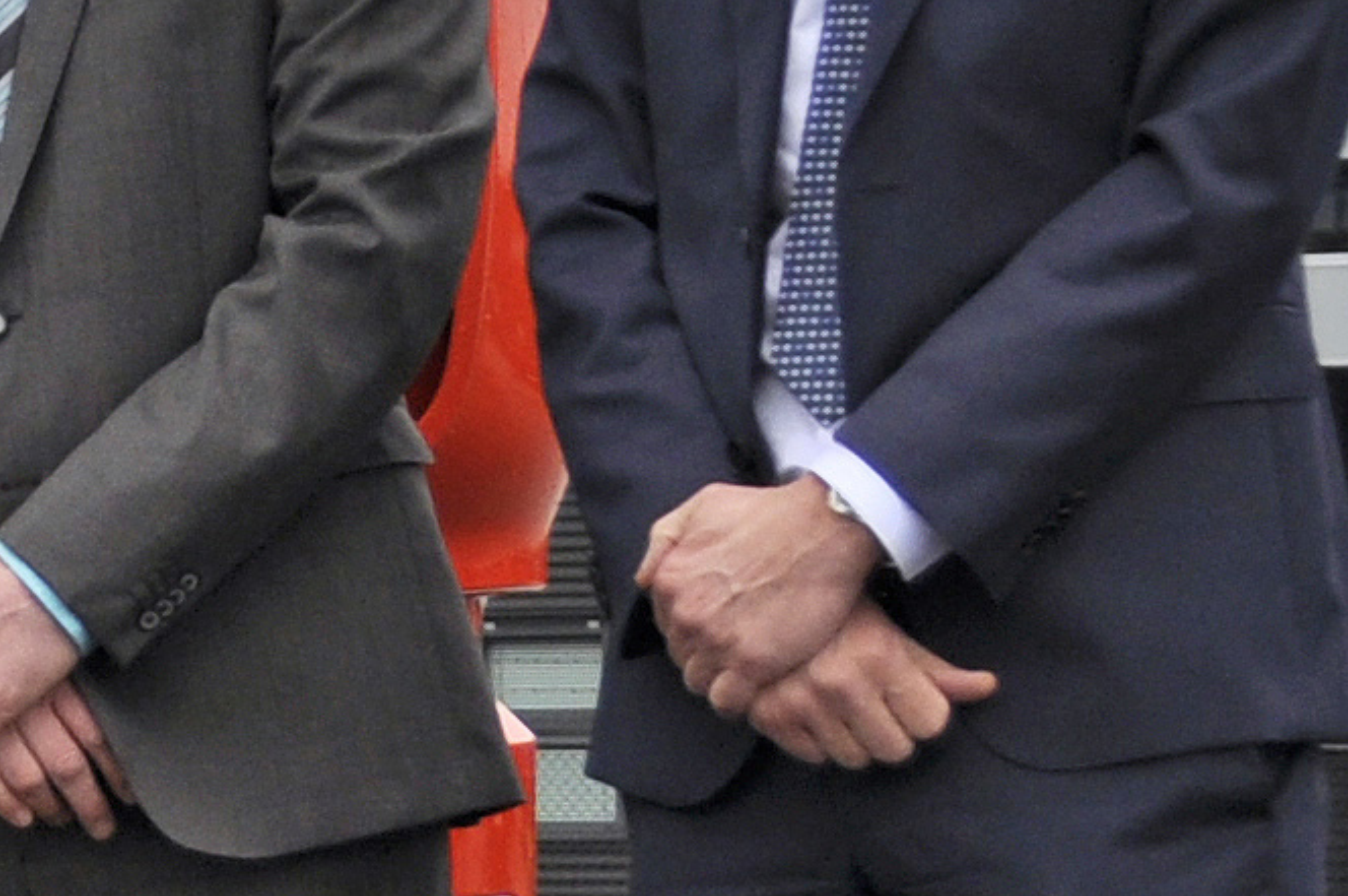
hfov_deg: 9.1
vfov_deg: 6.4
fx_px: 7966
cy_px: 124
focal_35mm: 213
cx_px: -1340
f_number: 4.5
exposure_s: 1/400
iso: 200
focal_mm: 22
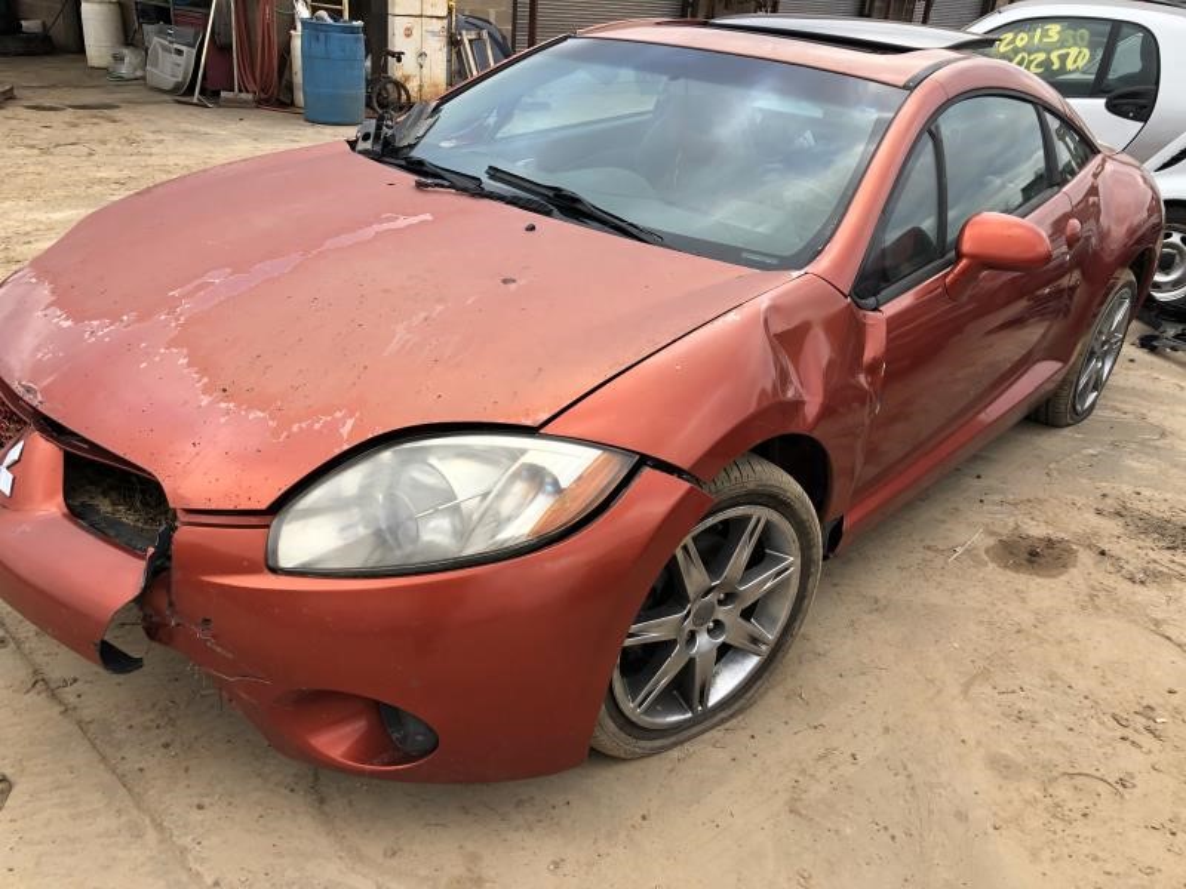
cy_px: 444
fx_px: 959
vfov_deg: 49.7
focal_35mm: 28
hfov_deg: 63.4
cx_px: 593
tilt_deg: -23.5
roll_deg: -5.2
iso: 32
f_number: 1.8
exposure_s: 1/120
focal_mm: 3.99
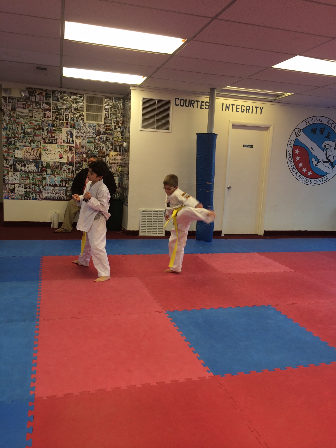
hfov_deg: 46.8
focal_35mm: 30
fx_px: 388
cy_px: 224
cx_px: 168
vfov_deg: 60.0
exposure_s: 1/40
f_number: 2.2
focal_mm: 4.12
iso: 50
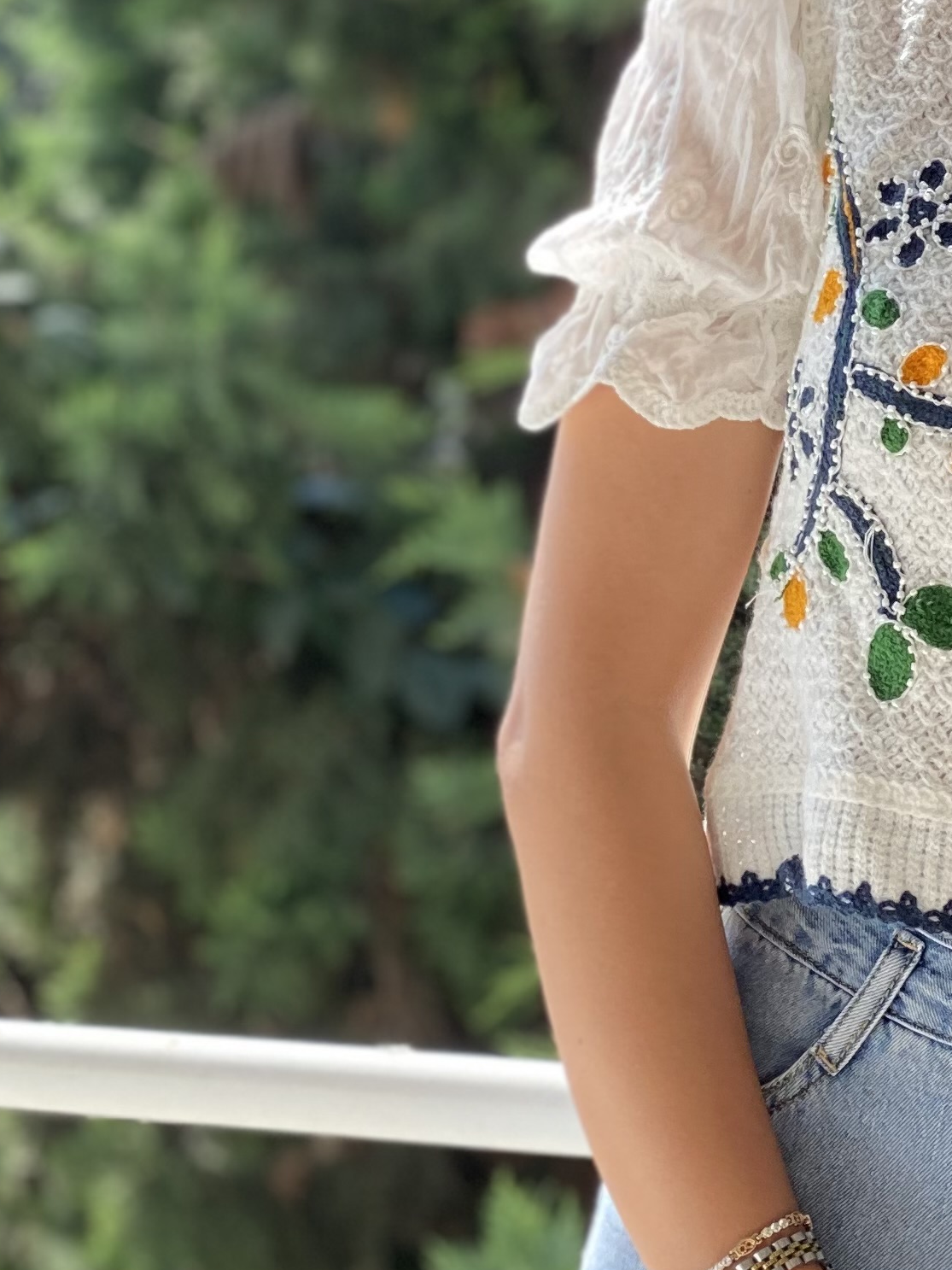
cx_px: 1046
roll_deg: +0.4
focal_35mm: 141
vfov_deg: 14.0
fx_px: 5171
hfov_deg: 10.4
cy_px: 366
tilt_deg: -3.8
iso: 20
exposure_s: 1/203
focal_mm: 6
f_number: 2
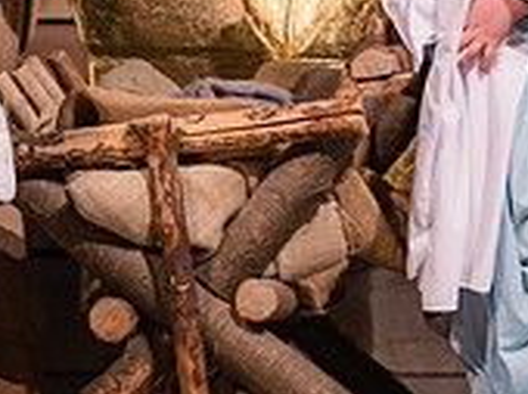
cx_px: 370
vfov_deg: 3.2
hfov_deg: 4.3
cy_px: -119
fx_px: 7007
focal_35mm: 460
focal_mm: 140
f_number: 2.8
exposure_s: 1/400
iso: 1600
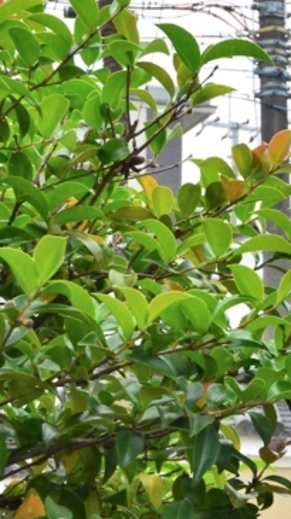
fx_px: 1751
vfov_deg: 16.8
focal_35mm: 127
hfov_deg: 8.9
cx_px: 583
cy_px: 338
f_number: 9
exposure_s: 1/125
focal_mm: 29
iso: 400
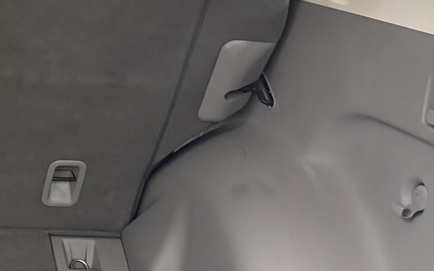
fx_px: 946
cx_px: -145
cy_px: 136
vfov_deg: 16.3
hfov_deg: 22.7
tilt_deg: -17.4
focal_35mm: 80
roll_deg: -2.6
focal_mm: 5.96
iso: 400
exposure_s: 1/60
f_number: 1.6
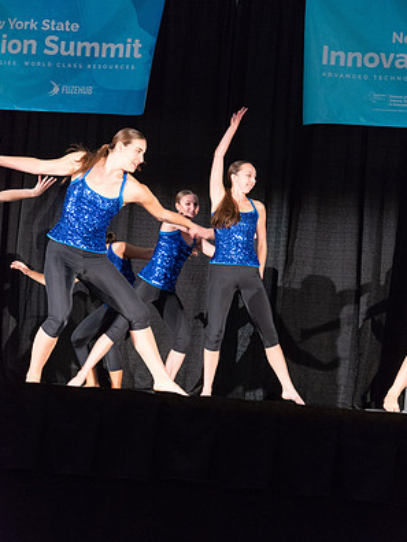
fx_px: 1456
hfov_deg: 15.9
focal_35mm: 93
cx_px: 203
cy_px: 251
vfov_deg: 21.1
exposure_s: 1/200
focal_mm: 85
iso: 4000
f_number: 4.5
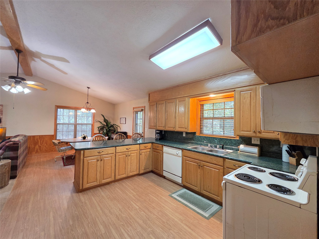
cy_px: 120
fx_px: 120
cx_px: 160
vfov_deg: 89.9
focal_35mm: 13
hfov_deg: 106.2
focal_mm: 2.2
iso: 800
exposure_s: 1/60
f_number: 2.2
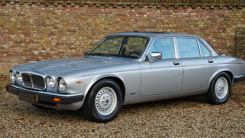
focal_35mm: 67
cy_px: 76
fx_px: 438
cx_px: 122
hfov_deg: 31.3
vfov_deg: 17.9
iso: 200
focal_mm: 52.3
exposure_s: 1/60
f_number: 6.3
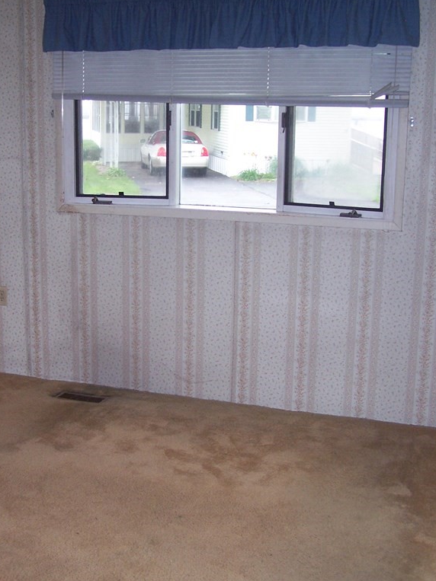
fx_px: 857
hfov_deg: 28.4
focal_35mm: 51
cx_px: 163
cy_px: 290
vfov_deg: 37.5
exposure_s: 1/60
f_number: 2.8
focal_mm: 6.3
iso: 140
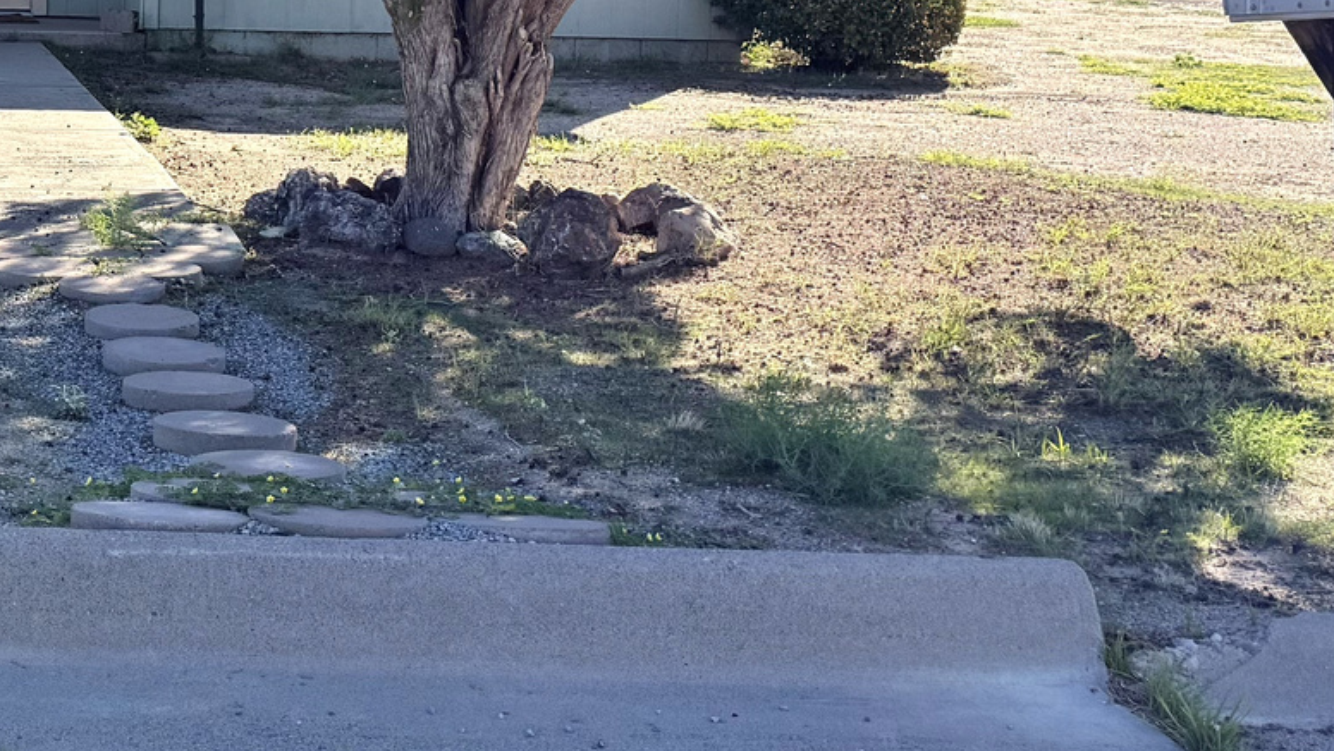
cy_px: 14
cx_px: -64
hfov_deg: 28.3
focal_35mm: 69
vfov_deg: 17.1
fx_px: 2441
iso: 100
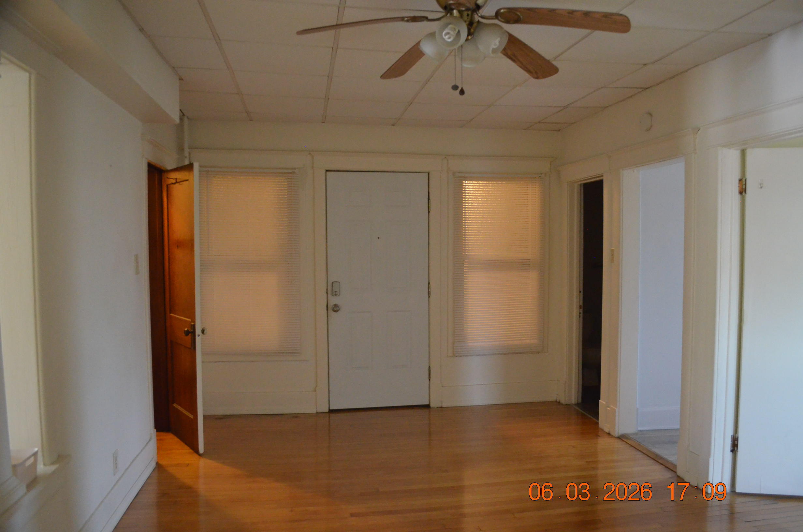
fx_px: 601
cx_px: 402
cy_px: 266
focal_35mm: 27
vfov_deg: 47.7
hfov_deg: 67.5
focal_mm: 18
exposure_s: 1/30
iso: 3200
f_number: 3.5
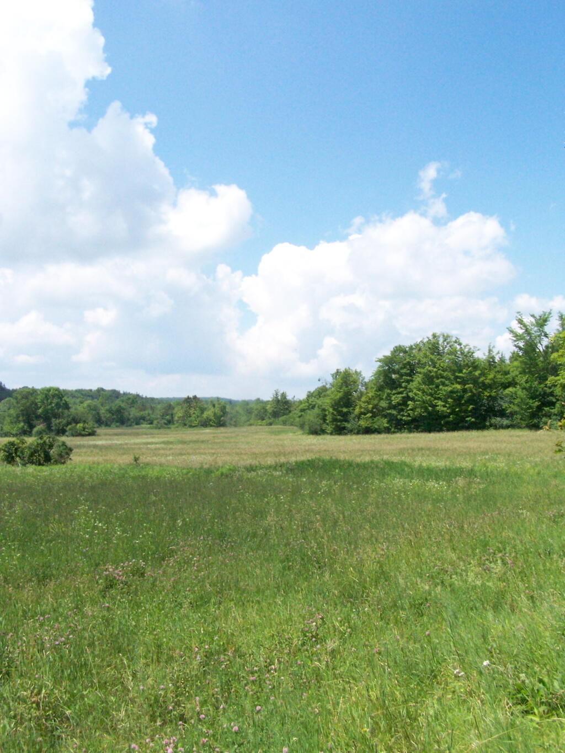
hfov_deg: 37.7
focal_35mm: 38
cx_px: 282
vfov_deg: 49.0
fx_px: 827
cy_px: 376
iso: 400
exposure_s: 1/1600
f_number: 5.6
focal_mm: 6.3
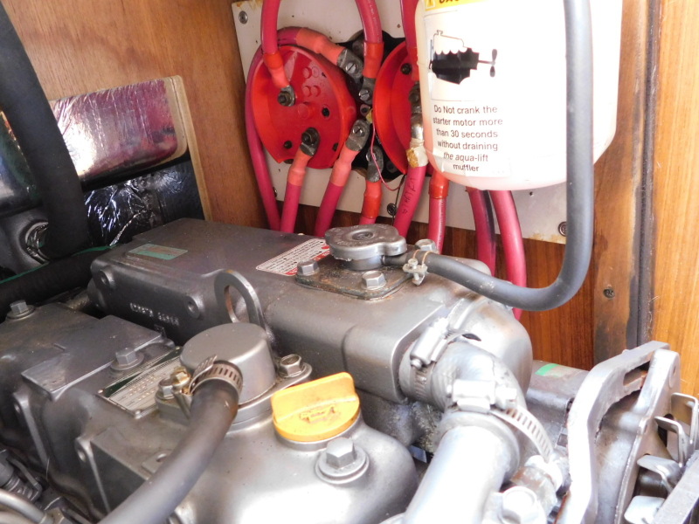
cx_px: 350
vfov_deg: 46.8
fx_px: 606
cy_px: 262
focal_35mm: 30
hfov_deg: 60.0
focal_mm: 5.3
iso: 640
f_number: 3.2
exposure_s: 1/8
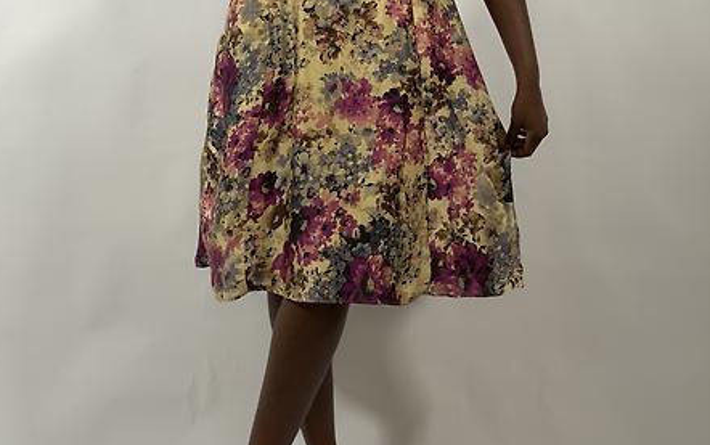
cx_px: 350
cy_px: 19
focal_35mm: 69
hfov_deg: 29.8
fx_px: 1336
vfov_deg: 18.5
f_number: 1.78
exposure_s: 1/100
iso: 64
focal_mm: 6.76
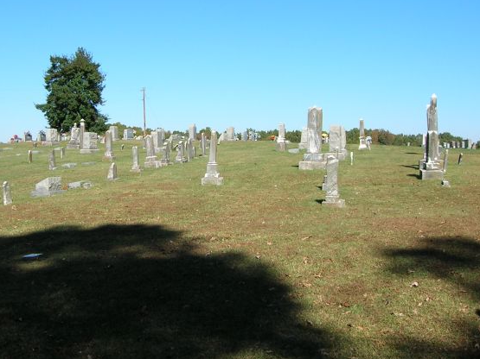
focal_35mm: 49
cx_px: 192
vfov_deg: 29.5
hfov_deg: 38.8
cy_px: 131
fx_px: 679
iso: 50
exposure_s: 1/338
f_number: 4.9
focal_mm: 5.7
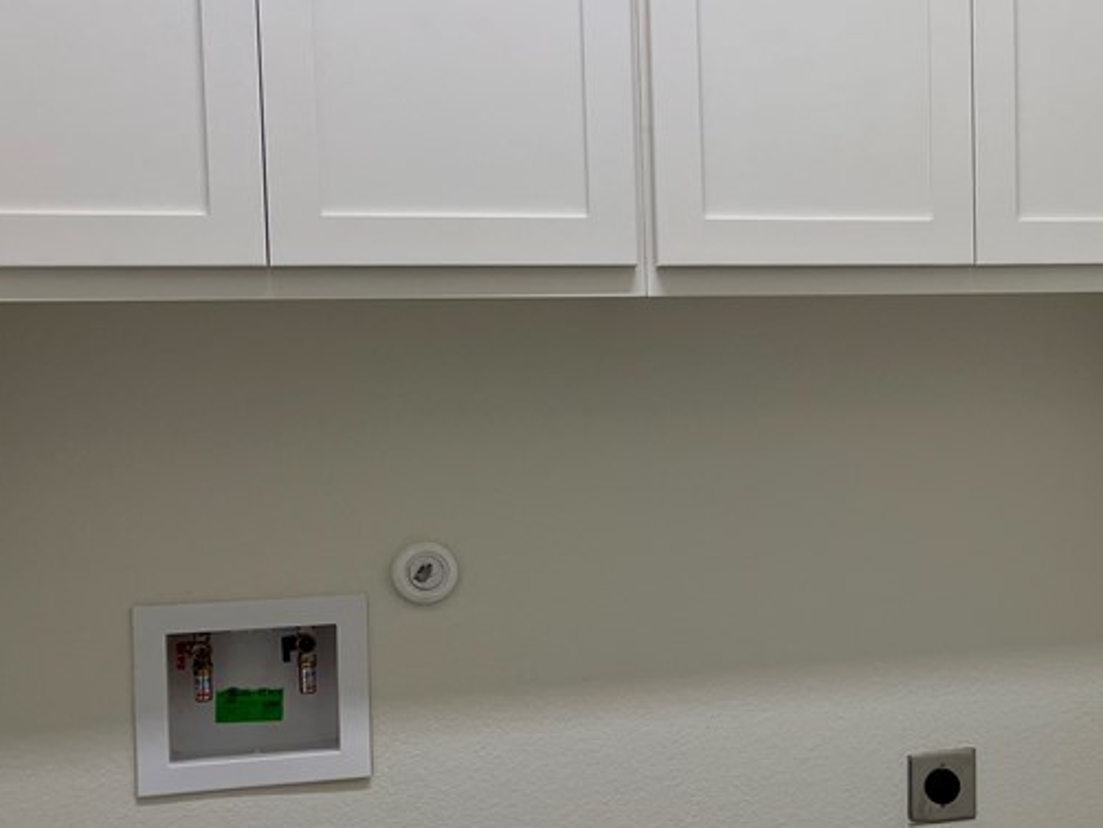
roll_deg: +0.8
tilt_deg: -3.7
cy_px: 450
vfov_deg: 27.5
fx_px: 1690
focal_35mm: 53
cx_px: 899
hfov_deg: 34.9
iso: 50
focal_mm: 5.1
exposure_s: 1/120
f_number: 1.6
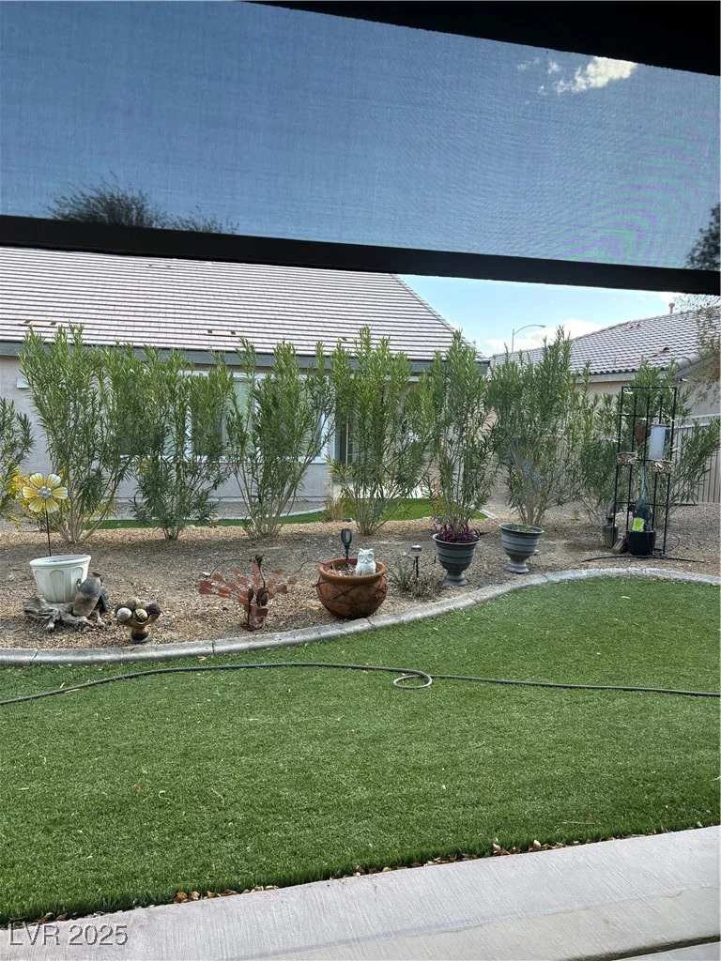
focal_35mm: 26
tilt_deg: -6.3
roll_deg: -2.0
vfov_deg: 67.3
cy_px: 480
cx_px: 360
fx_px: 722
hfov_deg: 53.1
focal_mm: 5.96
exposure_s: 1/406
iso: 50
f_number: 1.6
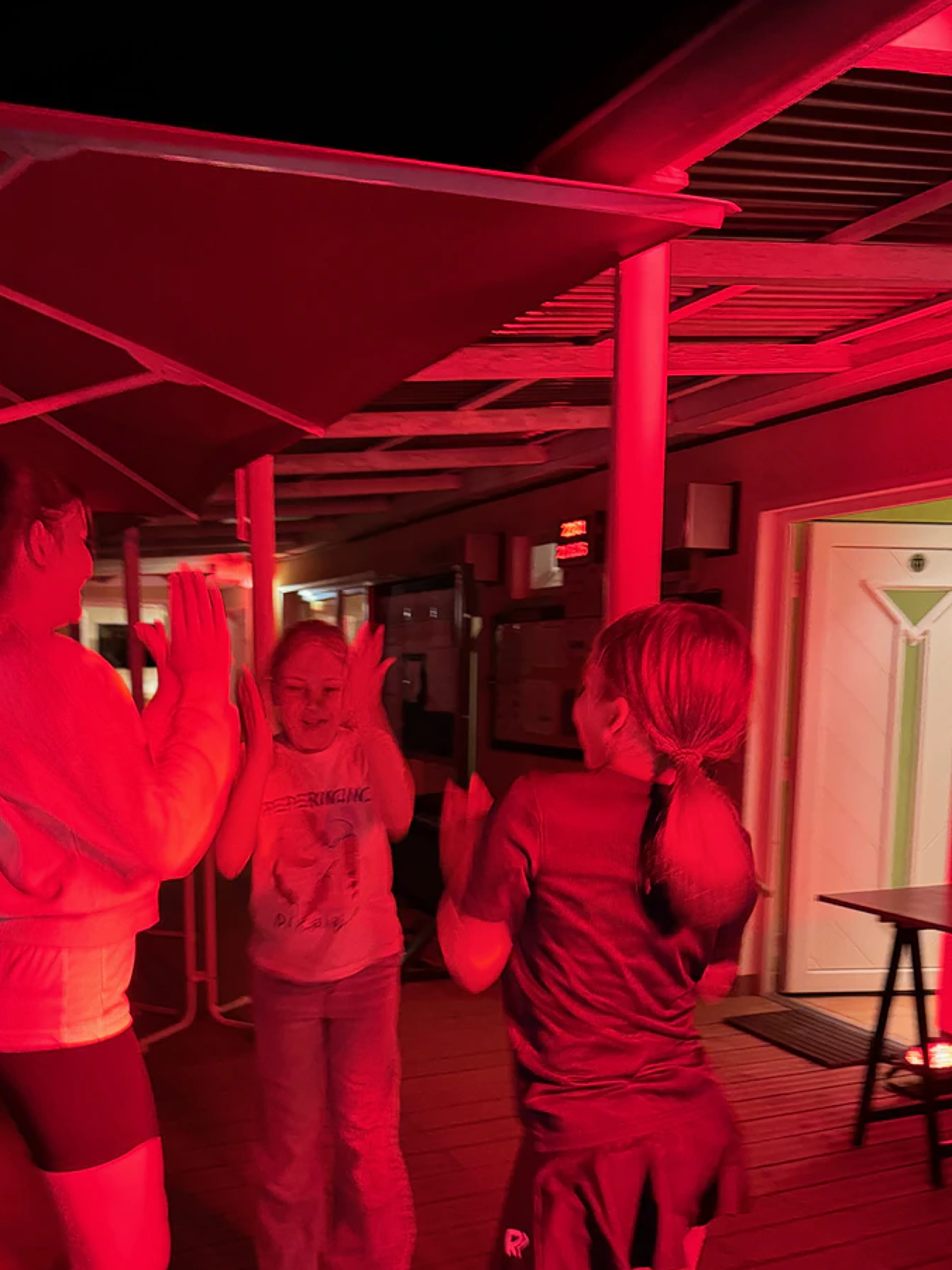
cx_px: 388
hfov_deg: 44.0
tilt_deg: -4.0
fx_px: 1173
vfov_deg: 55.9
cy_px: 821
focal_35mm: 32
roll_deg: +0.0
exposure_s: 1/25
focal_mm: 6.76
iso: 1250
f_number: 1.78
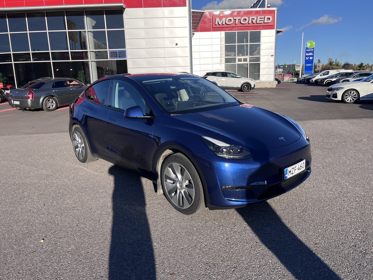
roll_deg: +1.2
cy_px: 140
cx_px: 186
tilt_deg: -13.7
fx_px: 280
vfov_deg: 53.1
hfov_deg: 67.3
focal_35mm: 26
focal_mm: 5.1
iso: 50
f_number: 1.6
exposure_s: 1/2571
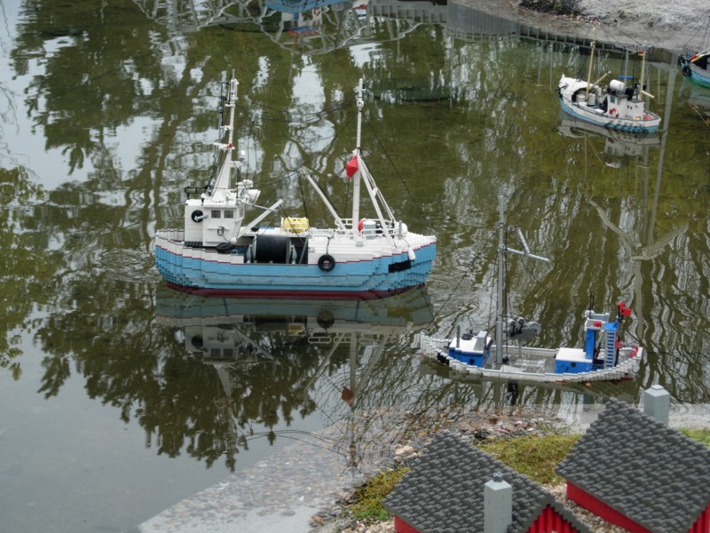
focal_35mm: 113
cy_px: 266
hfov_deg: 17.4
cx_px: 355
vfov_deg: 13.1
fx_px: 2318
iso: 64
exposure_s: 1/256
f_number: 4.9
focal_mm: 23.4
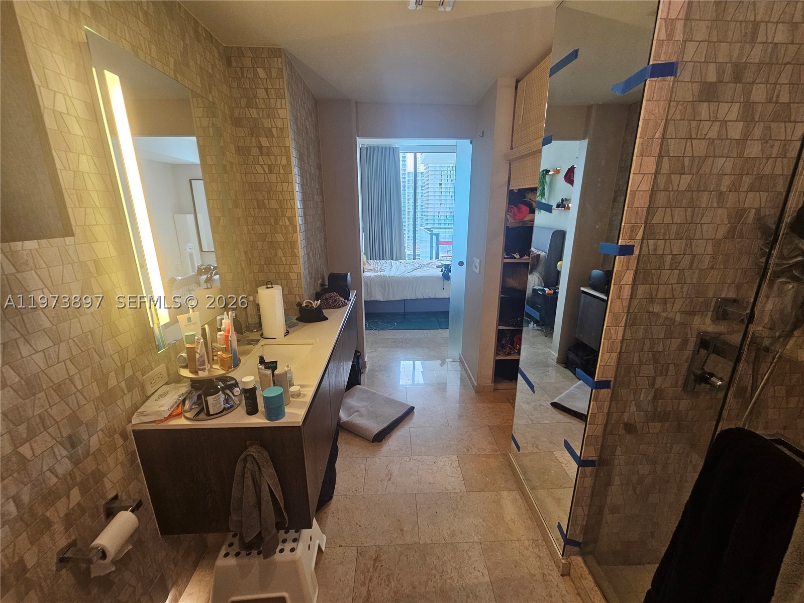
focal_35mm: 13
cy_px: 302
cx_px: 402
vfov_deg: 89.9
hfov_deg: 106.2
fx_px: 302
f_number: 2.2
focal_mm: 2.2
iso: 200
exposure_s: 1/60
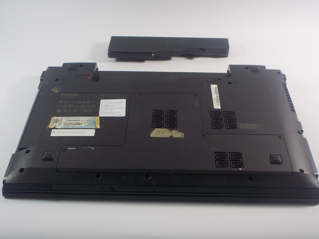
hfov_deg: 42.1
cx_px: 160
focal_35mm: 45
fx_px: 415
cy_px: 120
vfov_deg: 32.2
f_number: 4.2
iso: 100
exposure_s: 1/30
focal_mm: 6.4
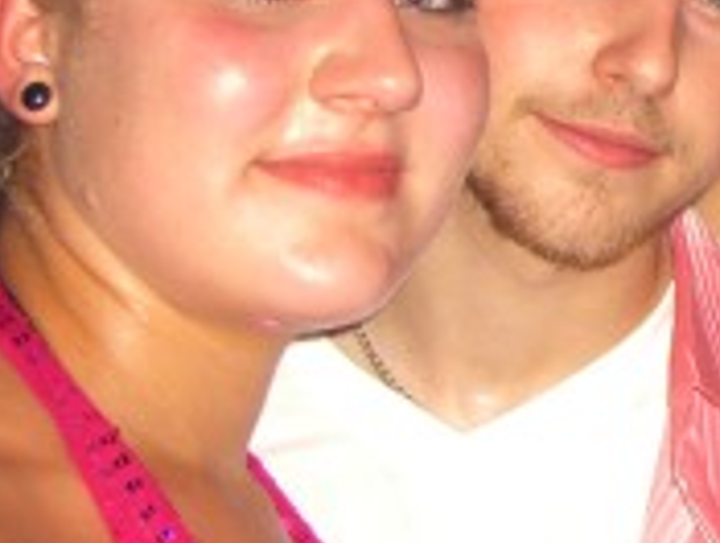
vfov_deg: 11.4
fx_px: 2710
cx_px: 1053
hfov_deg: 14.2
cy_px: 49
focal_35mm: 130
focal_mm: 7.9
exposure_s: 1/60
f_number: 2.8
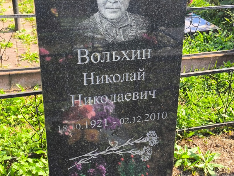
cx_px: 117
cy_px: 88
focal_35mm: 50
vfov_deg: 29.1
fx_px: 338
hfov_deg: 38.2
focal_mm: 4.71
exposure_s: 1/309
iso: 50
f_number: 1.7
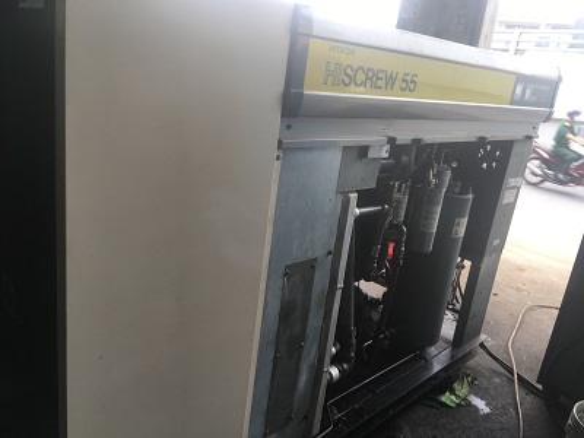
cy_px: 219
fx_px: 489
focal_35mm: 29
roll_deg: -6.8
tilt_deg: -17.3
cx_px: 292
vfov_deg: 48.2
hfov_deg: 61.7
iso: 25
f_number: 2.2
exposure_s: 1/115
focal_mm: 4.15
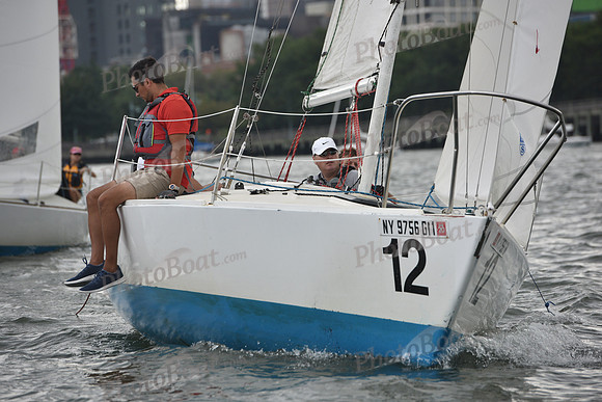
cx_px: 301
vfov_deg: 7.0
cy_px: 201
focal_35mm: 195
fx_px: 3261
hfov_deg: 10.5
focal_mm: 195
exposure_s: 1/1250
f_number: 5
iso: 320
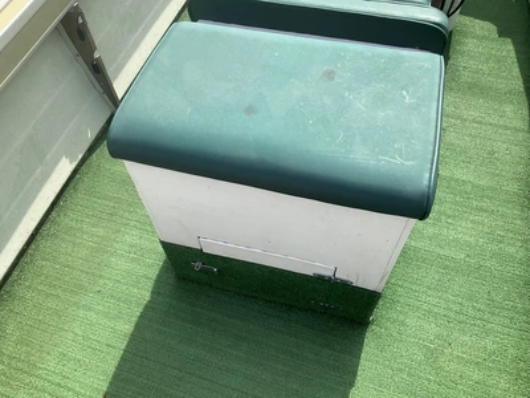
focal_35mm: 29
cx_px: 265
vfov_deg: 48.2
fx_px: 444
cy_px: 199
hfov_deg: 61.7
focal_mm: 3
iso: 25
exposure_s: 1/1015
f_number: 1.8
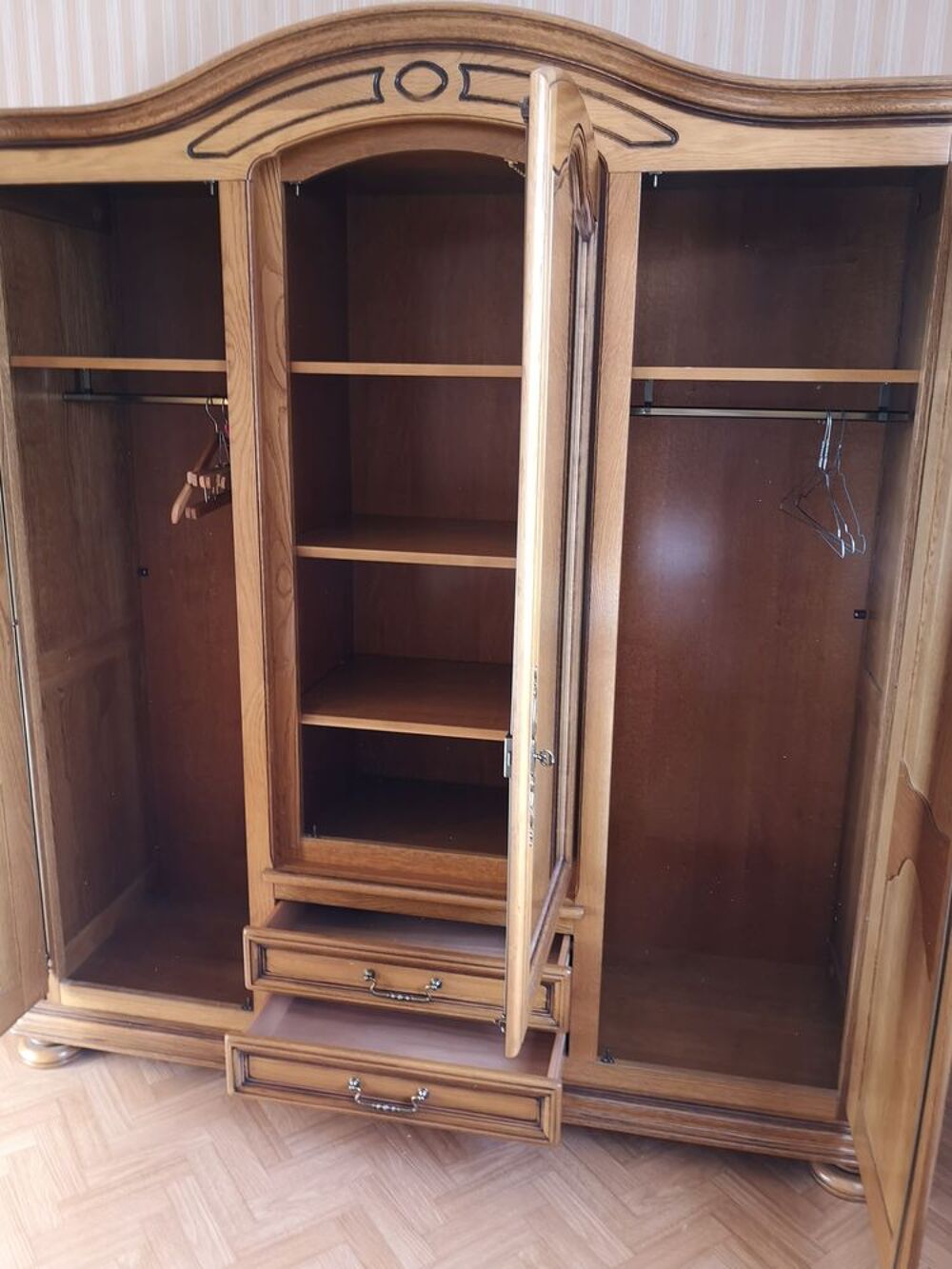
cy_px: 634
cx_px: 476
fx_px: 990
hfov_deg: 51.4
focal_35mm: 27
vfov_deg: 65.3
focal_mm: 3.95
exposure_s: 1/33.3
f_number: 1.8
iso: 125
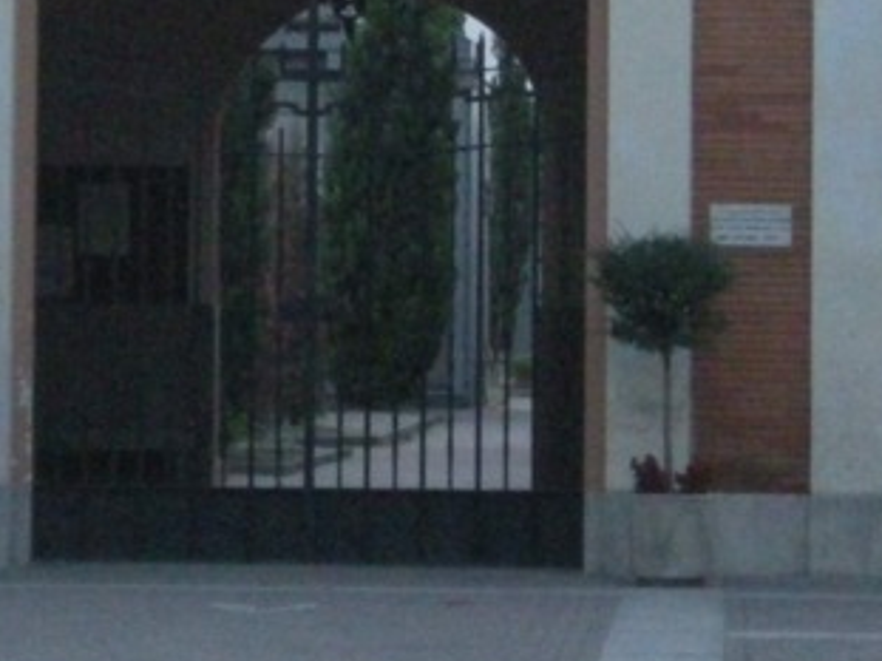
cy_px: 62
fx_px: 7233
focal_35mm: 284
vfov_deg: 5.2
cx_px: 111
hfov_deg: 7.0
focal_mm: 11.5
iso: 400
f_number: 4.4
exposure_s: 1/123
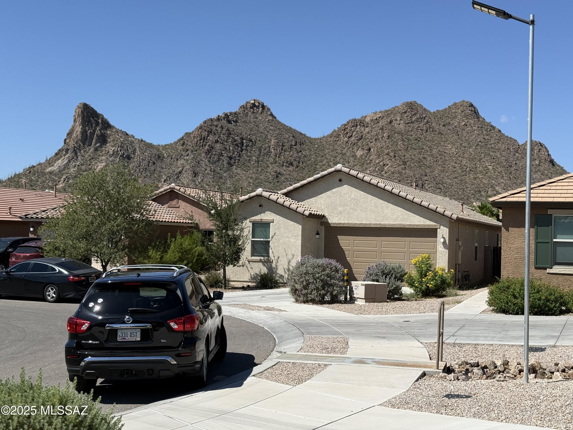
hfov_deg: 39.7
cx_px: 286
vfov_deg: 30.3
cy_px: 215
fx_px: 795
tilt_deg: +0.3
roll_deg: -0.9
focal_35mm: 48
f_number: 1.78
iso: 80
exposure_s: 1/7143
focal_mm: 6.76
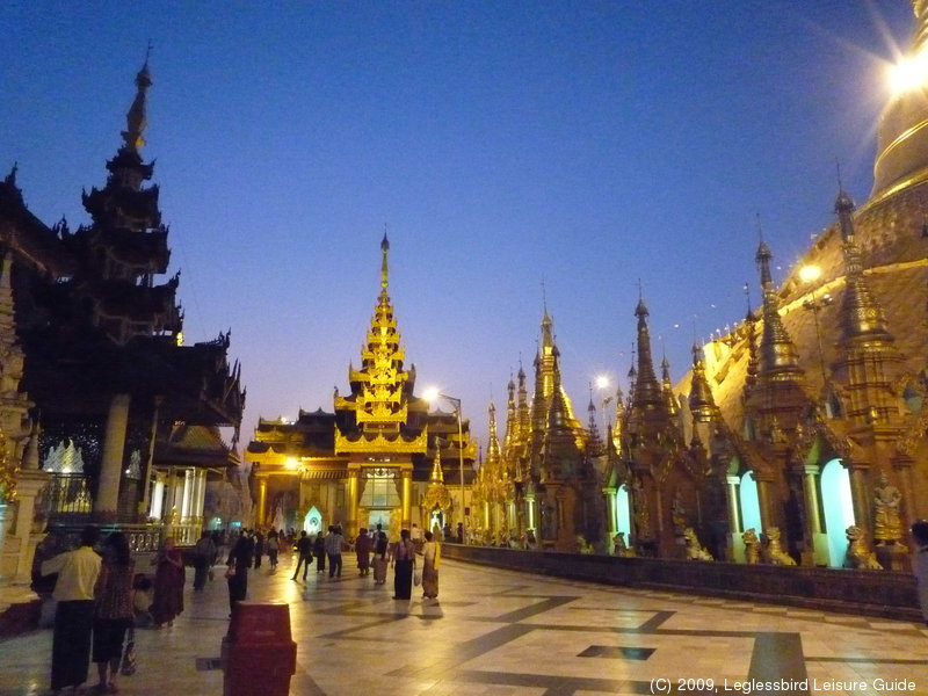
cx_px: 464
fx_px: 670
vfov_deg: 54.9
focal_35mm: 25
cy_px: 348
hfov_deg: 69.4
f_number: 2.8
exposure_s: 1/50
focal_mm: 4.4
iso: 1600
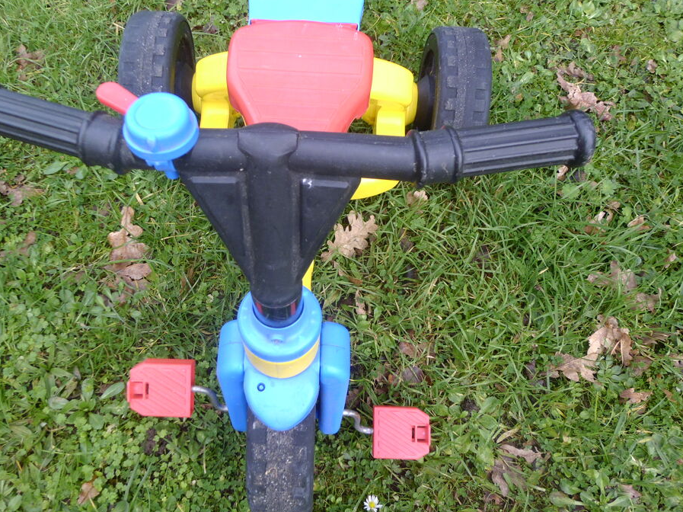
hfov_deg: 61.6
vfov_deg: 48.2
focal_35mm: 29
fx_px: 572
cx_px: 317
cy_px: 241
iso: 100
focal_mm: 4.7
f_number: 2.8
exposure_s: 1/125
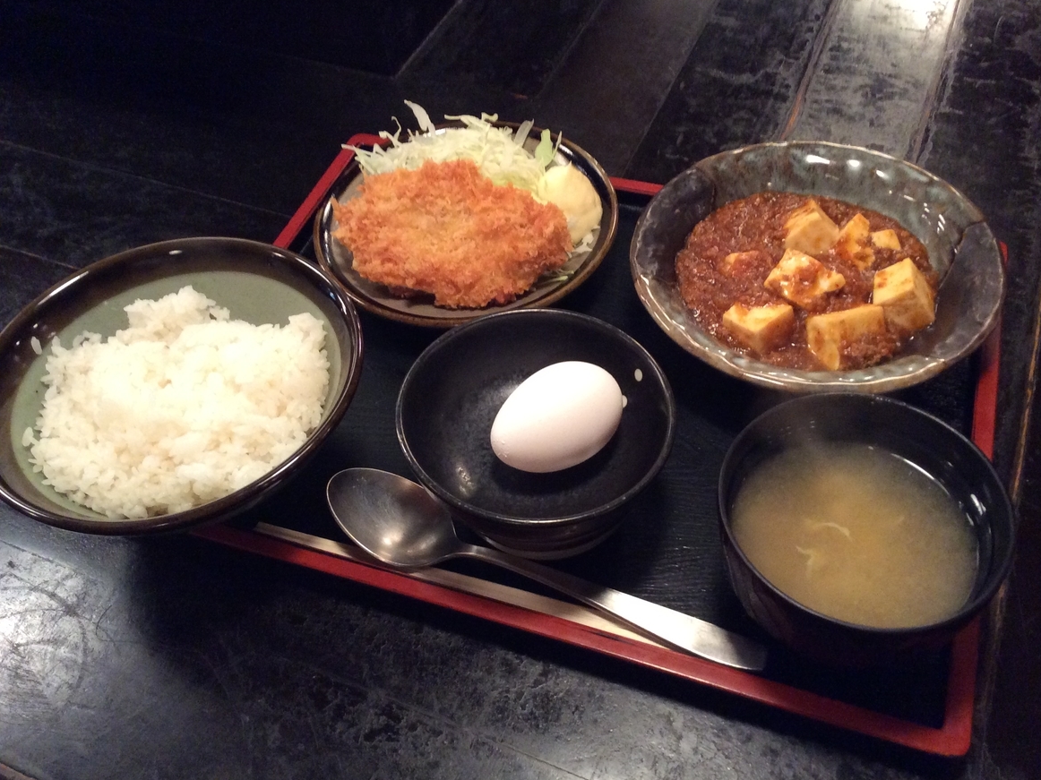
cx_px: 537
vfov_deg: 42.9
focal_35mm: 33
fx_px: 992
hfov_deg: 55.4
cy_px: 388
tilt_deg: -50.9
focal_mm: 3.3
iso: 250
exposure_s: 1/24
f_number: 2.4
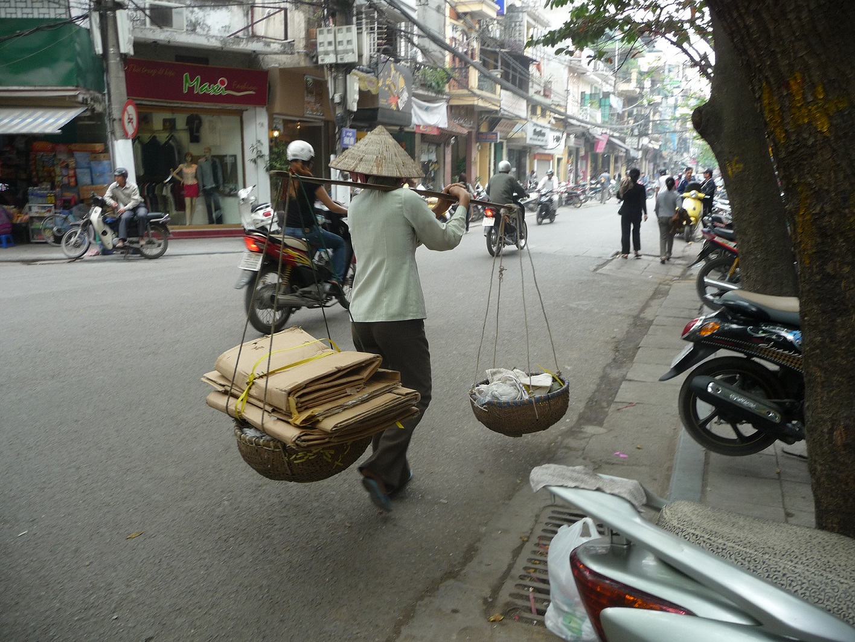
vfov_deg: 49.8
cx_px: 428
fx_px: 692
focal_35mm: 28
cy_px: 321
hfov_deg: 63.4
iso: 100
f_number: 3.3
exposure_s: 1/60
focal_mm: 4.7
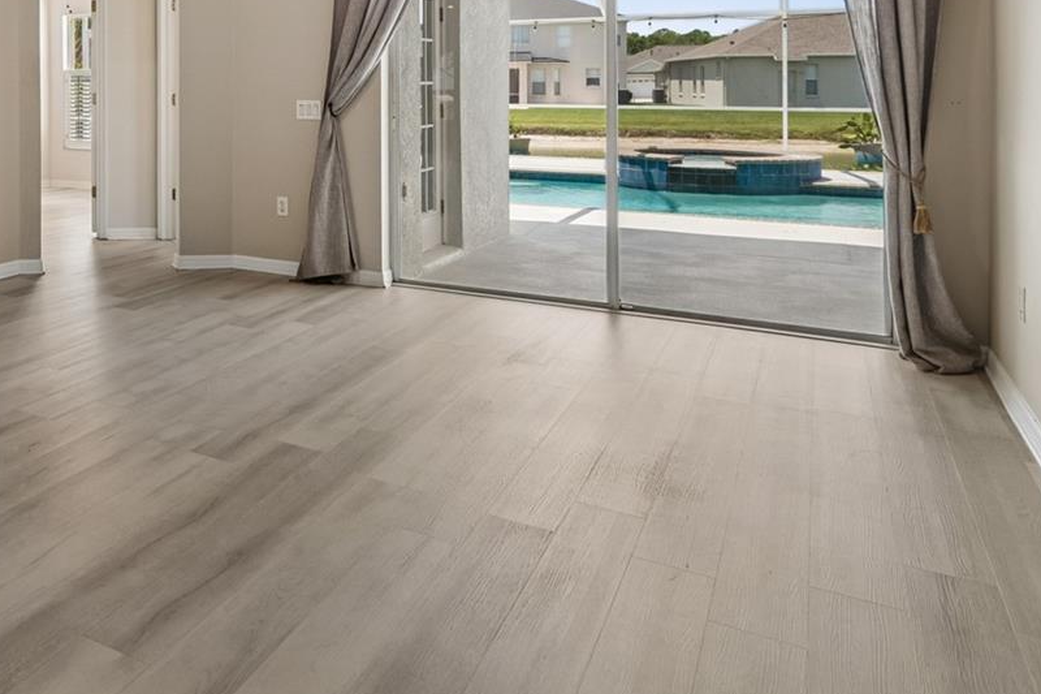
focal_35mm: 30
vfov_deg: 40.9
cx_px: 133
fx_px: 867
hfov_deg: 55.0
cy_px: 95
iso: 100
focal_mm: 10
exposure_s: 1/30
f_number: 7.1
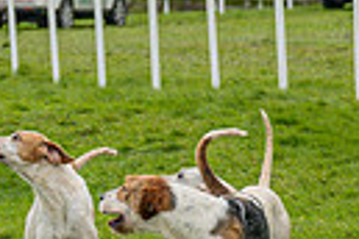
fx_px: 6511
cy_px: 142
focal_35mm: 653
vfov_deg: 2.1
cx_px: -415
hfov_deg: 3.1
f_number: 4
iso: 400
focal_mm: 97
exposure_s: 1/2000
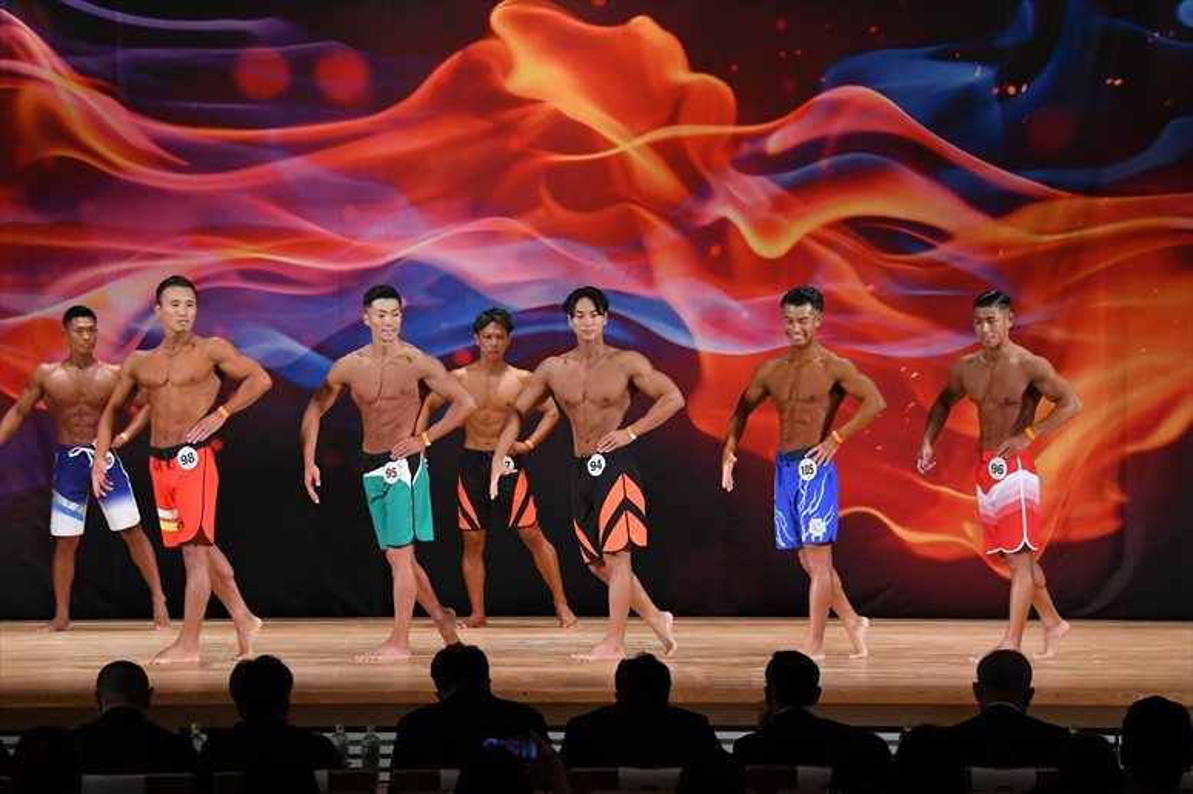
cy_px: 397
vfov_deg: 10.8
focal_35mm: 127
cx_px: 596
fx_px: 4207
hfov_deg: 16.1
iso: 3200
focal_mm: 85
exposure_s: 1/400
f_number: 5.6
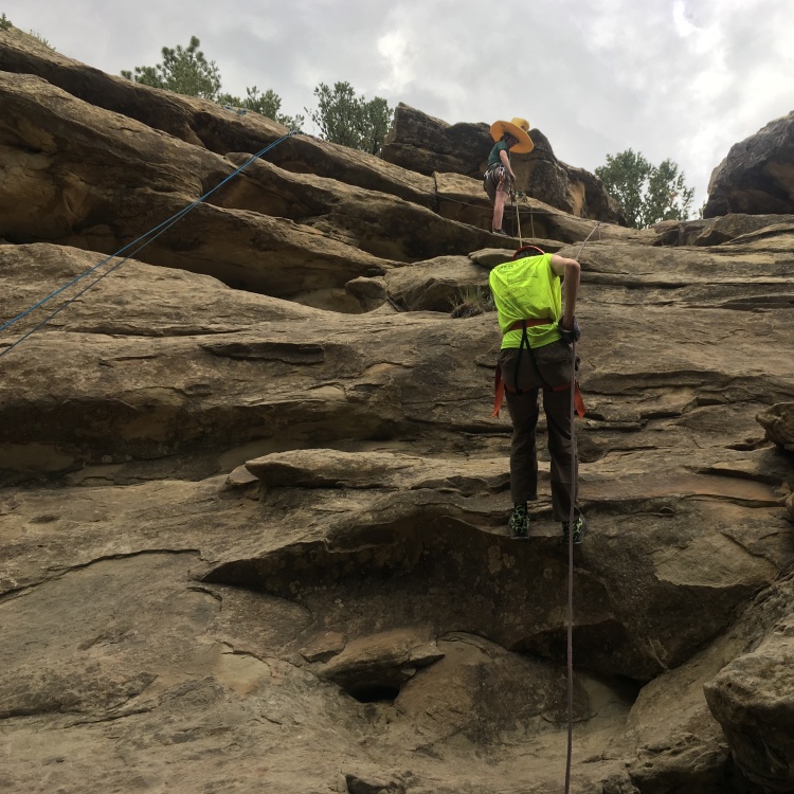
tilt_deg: +33.5
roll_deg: -1.5
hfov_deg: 46.7
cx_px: 510
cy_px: 391
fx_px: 908
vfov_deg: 47.2
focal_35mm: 35
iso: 25
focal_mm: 4.15
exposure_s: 1/379
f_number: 2.2
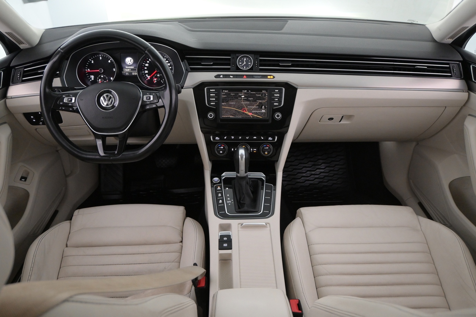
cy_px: 158
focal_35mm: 29
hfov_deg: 63.2
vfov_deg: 44.6
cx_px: 238
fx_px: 387
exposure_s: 1/60
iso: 2500
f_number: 3.8
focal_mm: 19.5
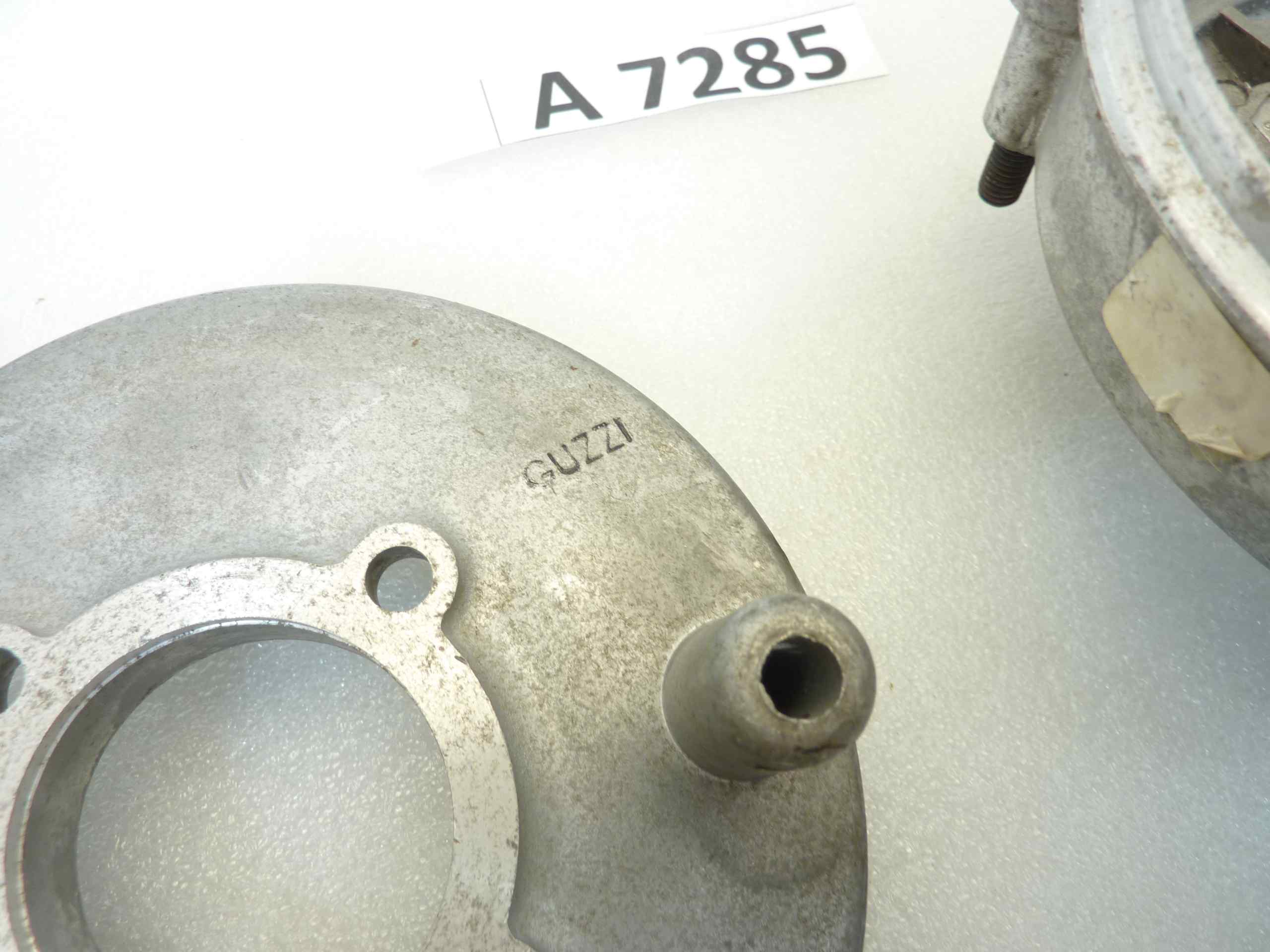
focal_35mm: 25
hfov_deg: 69.4
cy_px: 476
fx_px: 917
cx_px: 635
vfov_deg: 54.9
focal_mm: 4.1
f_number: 3.3
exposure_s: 1/15
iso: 80
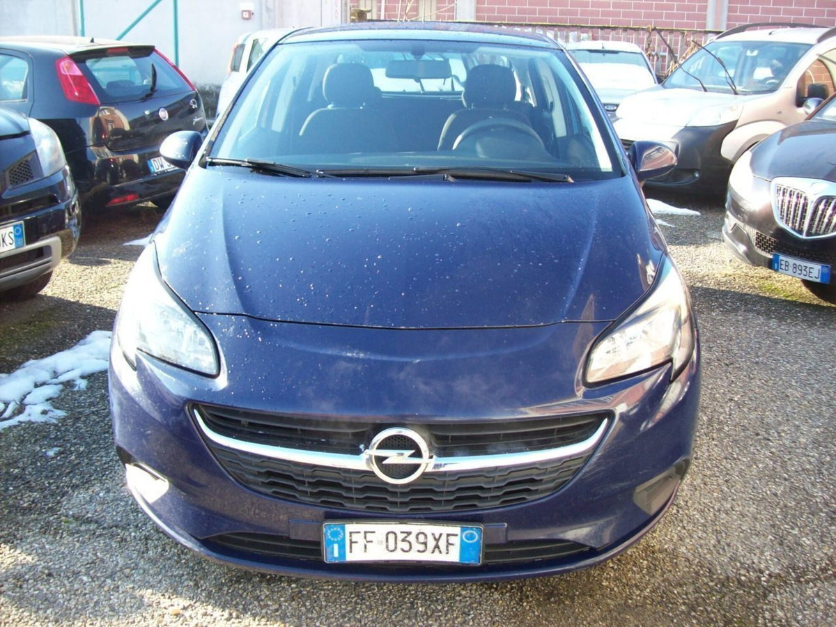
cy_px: 314
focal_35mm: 36
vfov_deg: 39.7
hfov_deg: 51.4
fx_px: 869
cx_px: 418
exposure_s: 1/142
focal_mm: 6
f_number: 2.7
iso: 80
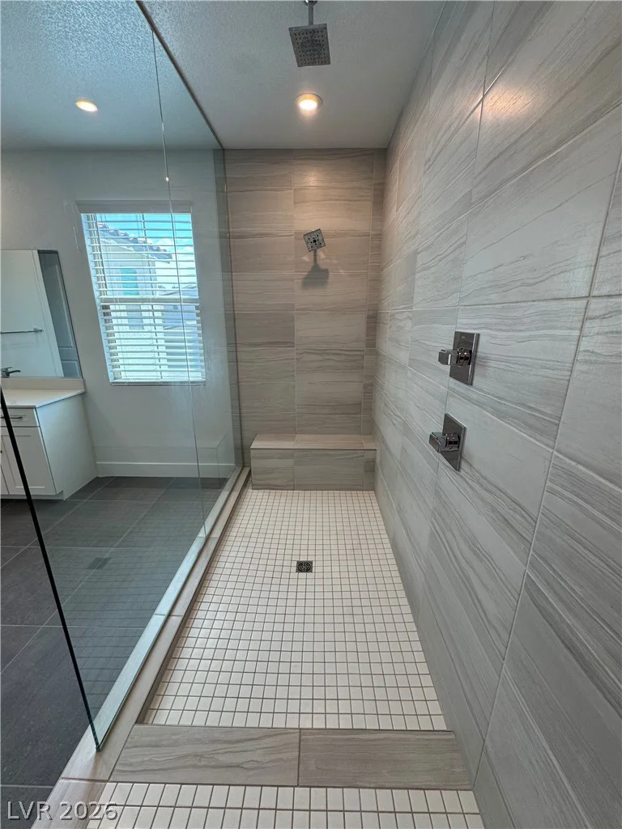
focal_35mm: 14
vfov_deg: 102.1
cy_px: 414
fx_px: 335
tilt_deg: -17.2
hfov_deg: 85.7
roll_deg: -0.2
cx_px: 311
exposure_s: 1/120
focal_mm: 2.22
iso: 125
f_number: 2.2
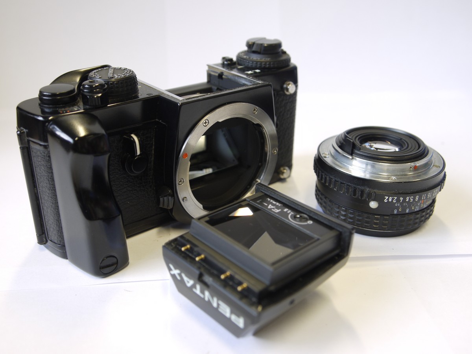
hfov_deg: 46.8
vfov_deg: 36.0
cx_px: 236
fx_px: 545
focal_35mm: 40
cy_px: 177
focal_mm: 20
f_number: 4.1
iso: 200
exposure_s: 1/30
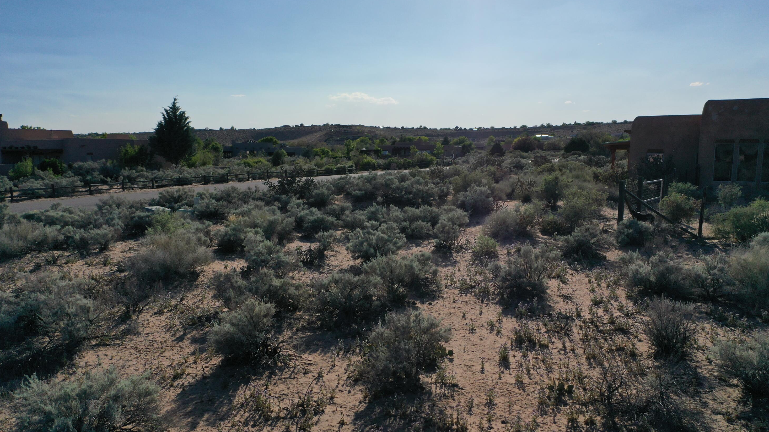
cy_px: 246
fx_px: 612
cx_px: 386
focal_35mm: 30
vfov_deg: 38.9
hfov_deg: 64.3
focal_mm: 10.26
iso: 100
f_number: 2.8
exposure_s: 1/6400
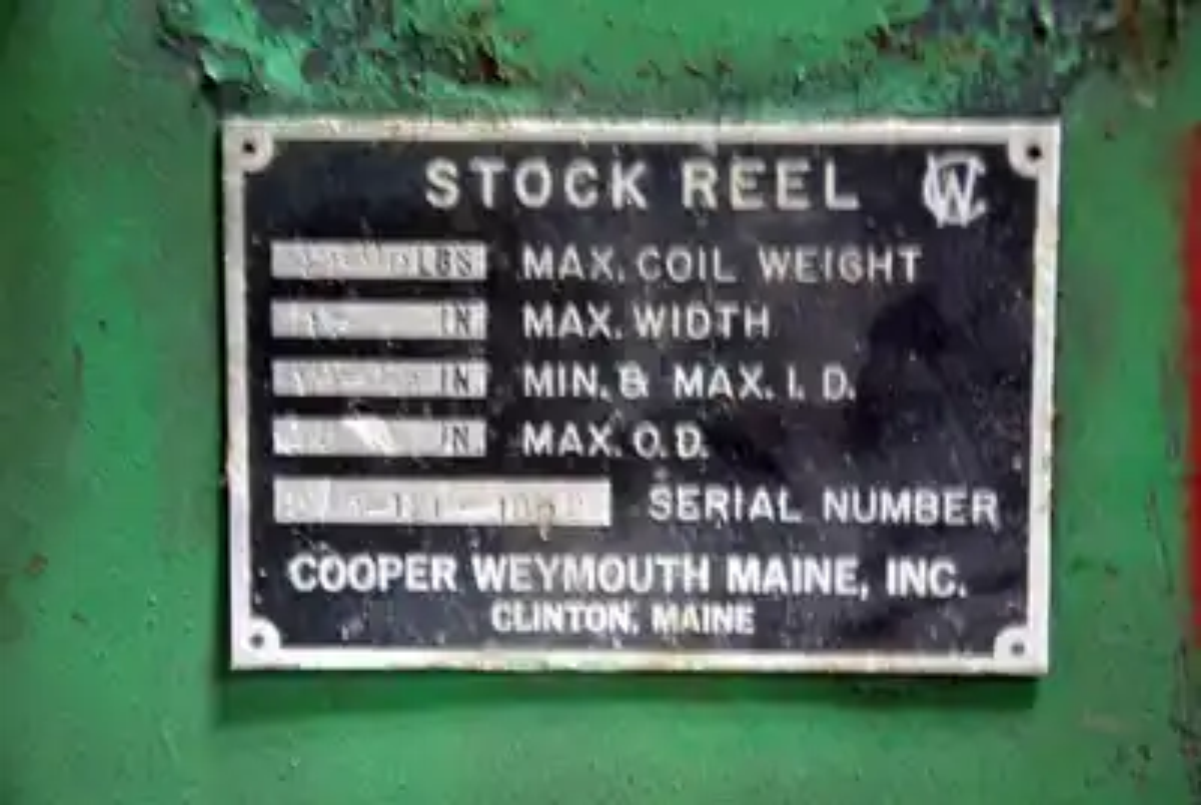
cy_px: 402
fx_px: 3107
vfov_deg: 14.8
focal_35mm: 93
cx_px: 600
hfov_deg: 21.9
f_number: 5.3
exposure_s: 1/8
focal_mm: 62
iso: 1600
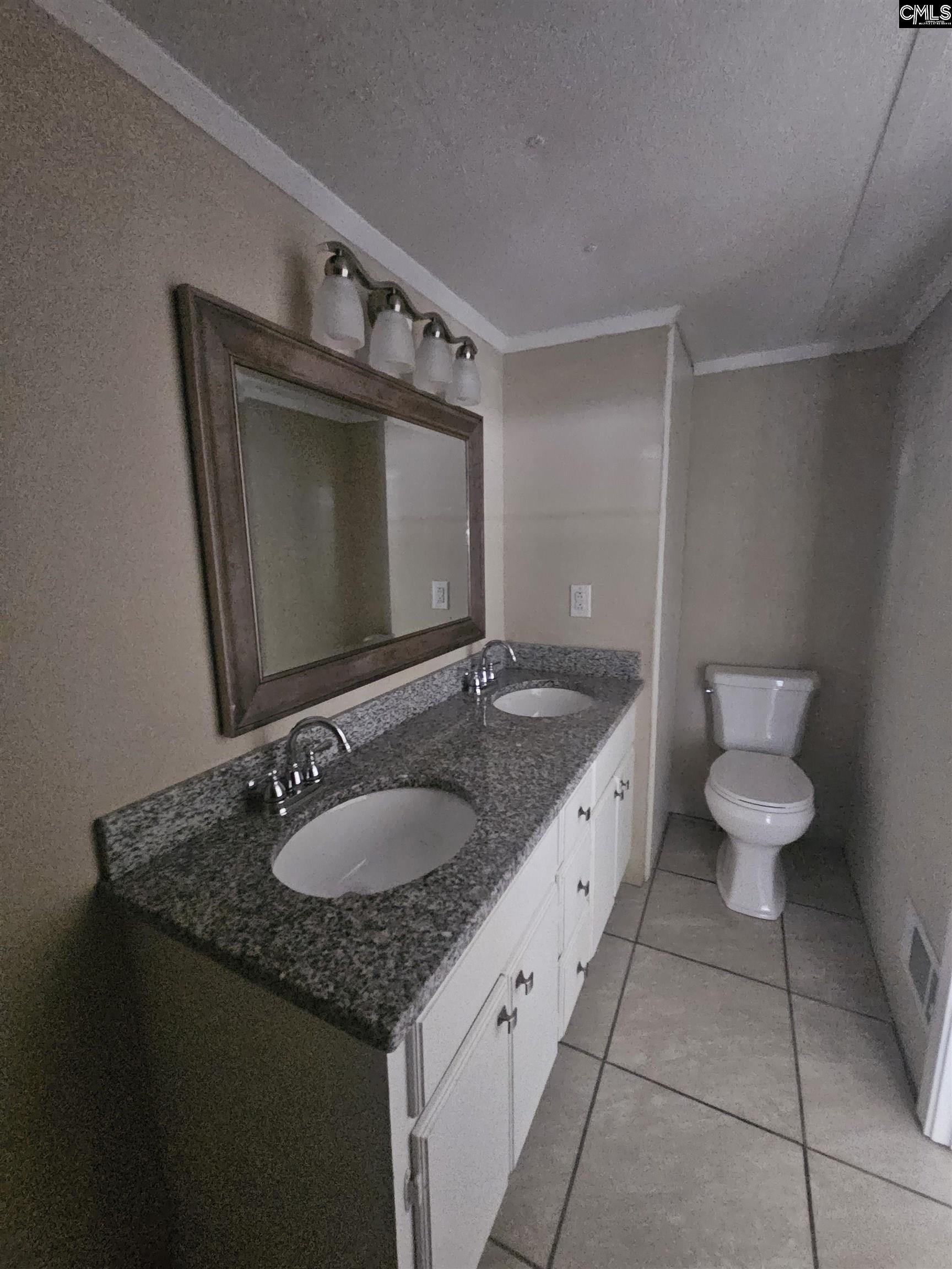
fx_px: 477
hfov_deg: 89.9
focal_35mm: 13
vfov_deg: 106.2
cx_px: 476
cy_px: 634
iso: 1600
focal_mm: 2.2
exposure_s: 1/24
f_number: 2.2
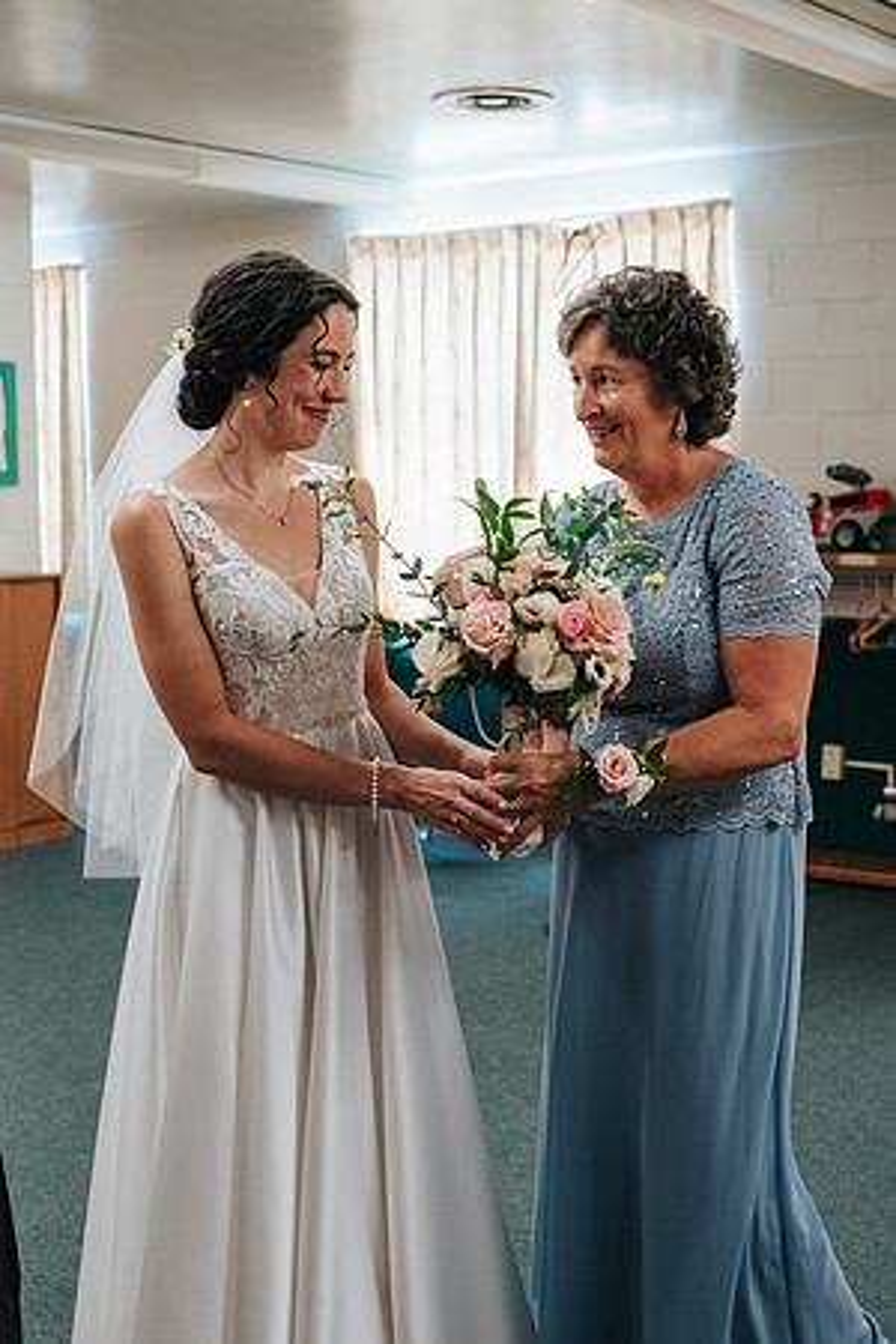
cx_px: 606
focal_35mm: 52
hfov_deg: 25.6
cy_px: 672
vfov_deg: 37.9
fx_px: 1958
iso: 1000
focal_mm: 35
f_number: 3.2
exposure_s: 1/125
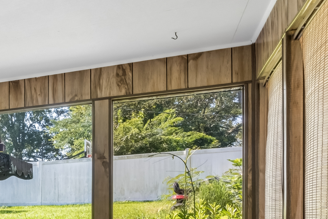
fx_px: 501
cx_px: -186
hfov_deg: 25.3
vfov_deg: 23.7
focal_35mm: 55
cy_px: 211
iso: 400
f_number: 13
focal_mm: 16
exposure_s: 1/13
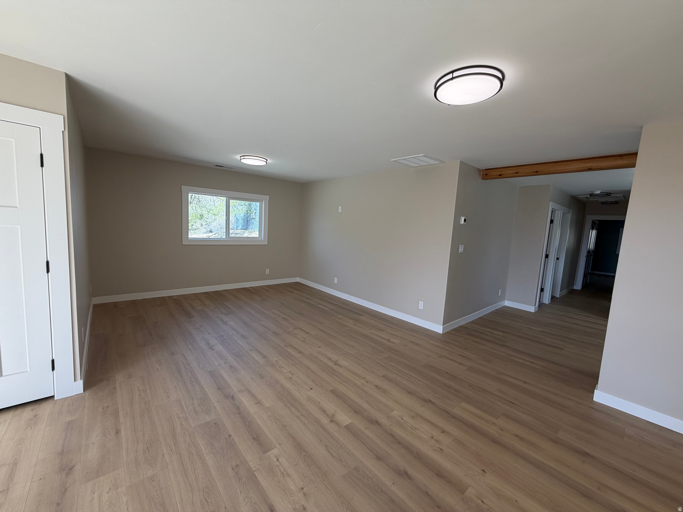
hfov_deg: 102.1
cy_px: 256
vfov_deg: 85.7
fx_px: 276
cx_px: 342
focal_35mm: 14
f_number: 2.2
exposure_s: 1/120
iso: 40
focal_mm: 2.22
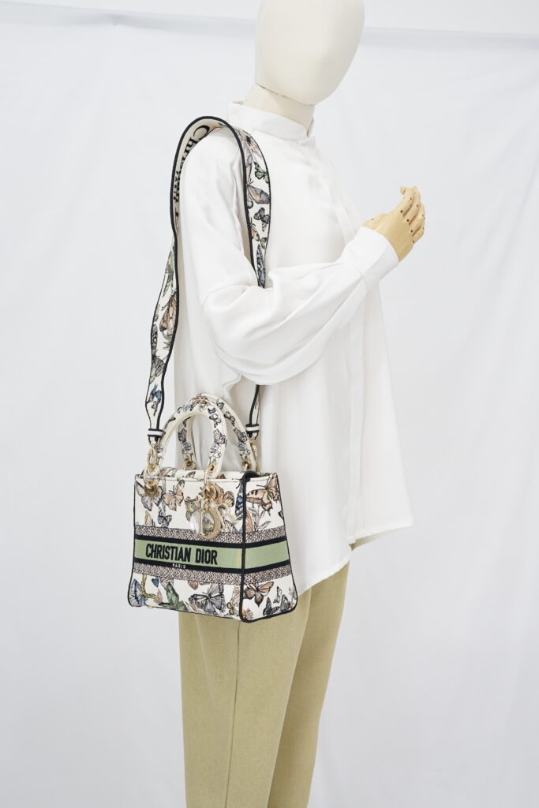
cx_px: 270
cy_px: 404
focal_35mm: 50
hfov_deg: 27.0
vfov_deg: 39.6
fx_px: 1122
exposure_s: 1/10
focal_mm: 50
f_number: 6.3
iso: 640
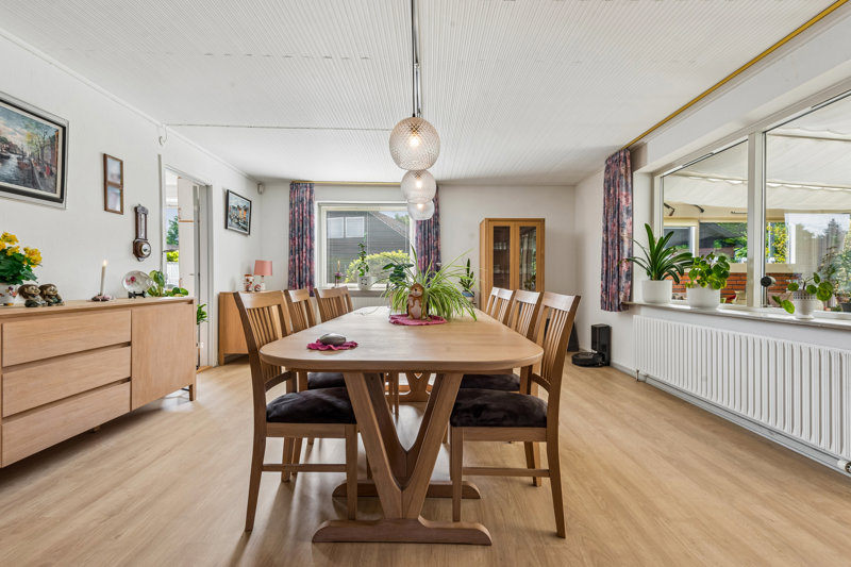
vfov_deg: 77.3
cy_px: 284
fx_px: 354
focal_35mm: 15
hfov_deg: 100.4
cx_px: 426
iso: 200
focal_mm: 15
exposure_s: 1/15
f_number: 10
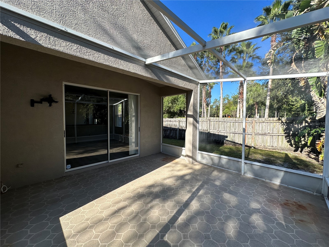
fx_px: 133
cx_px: 164
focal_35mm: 14
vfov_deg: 85.7
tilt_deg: -1.6
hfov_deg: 102.1
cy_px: 124
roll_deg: -0.5
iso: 40
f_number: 2.2
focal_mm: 2.22
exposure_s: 1/511
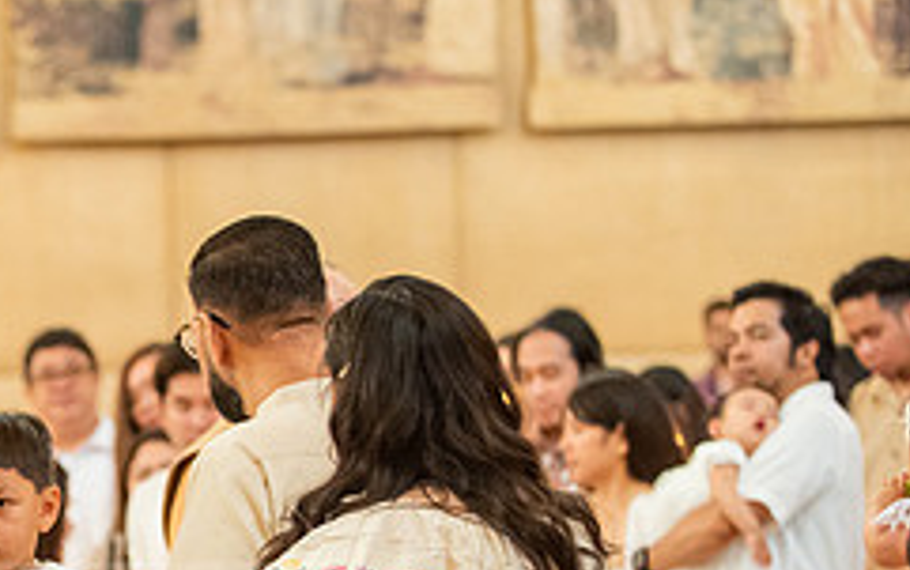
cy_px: 651
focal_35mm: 233
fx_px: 5783
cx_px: 11
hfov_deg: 8.9
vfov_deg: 5.6
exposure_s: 1/80
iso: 2000
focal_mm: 95
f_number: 2.8
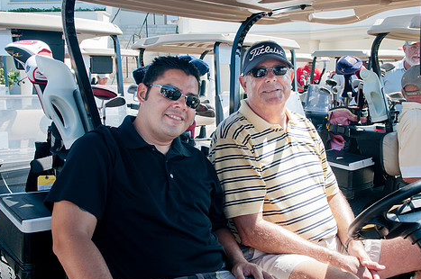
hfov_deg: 47.4
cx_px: 224
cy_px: 141
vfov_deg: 32.5
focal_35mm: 41
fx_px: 479
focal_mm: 22
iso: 200
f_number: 5.6
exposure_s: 1/125
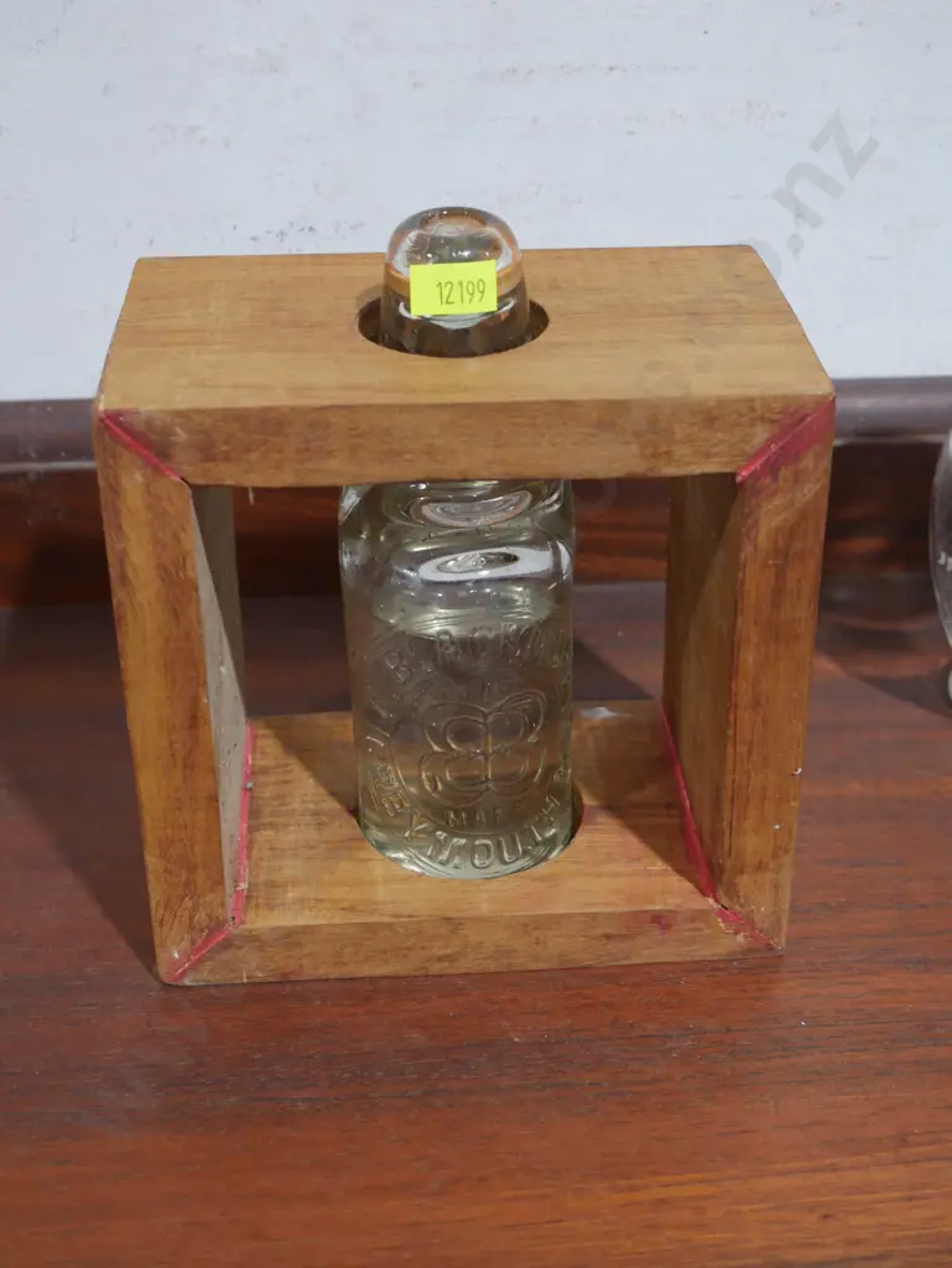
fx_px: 1759
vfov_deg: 39.6
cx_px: 476
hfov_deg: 30.3
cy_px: 634
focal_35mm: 48
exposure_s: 1/60
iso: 1000
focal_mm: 24
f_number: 5.2
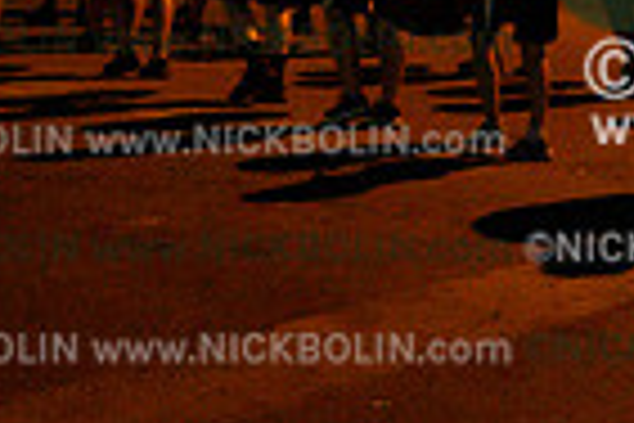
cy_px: -68
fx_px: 1919
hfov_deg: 17.4
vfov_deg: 12.3
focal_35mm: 109
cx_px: 868
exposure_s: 1/400
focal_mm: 26.5
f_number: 4
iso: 32000
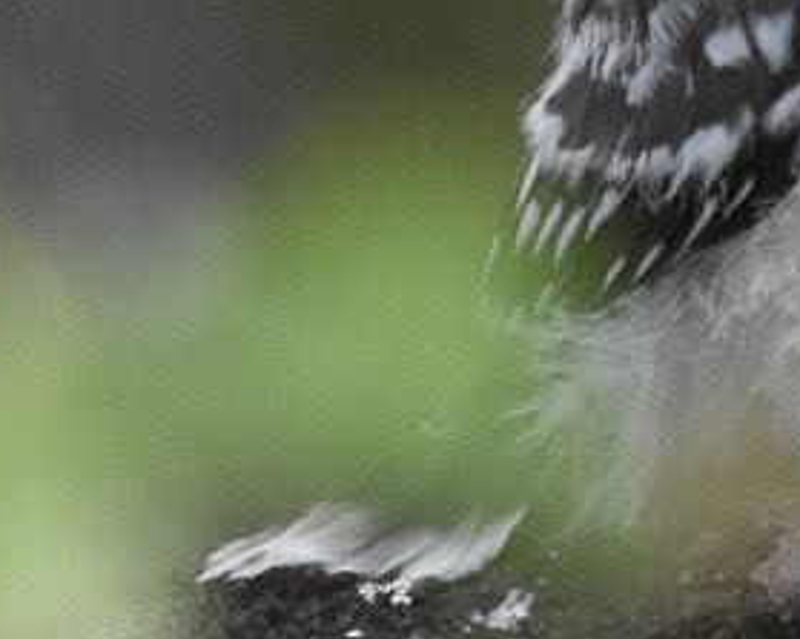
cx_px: 1342
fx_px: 76473
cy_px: -354
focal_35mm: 3231
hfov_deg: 0.6
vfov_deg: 0.5
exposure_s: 1/800
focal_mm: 400
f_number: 8
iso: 2500
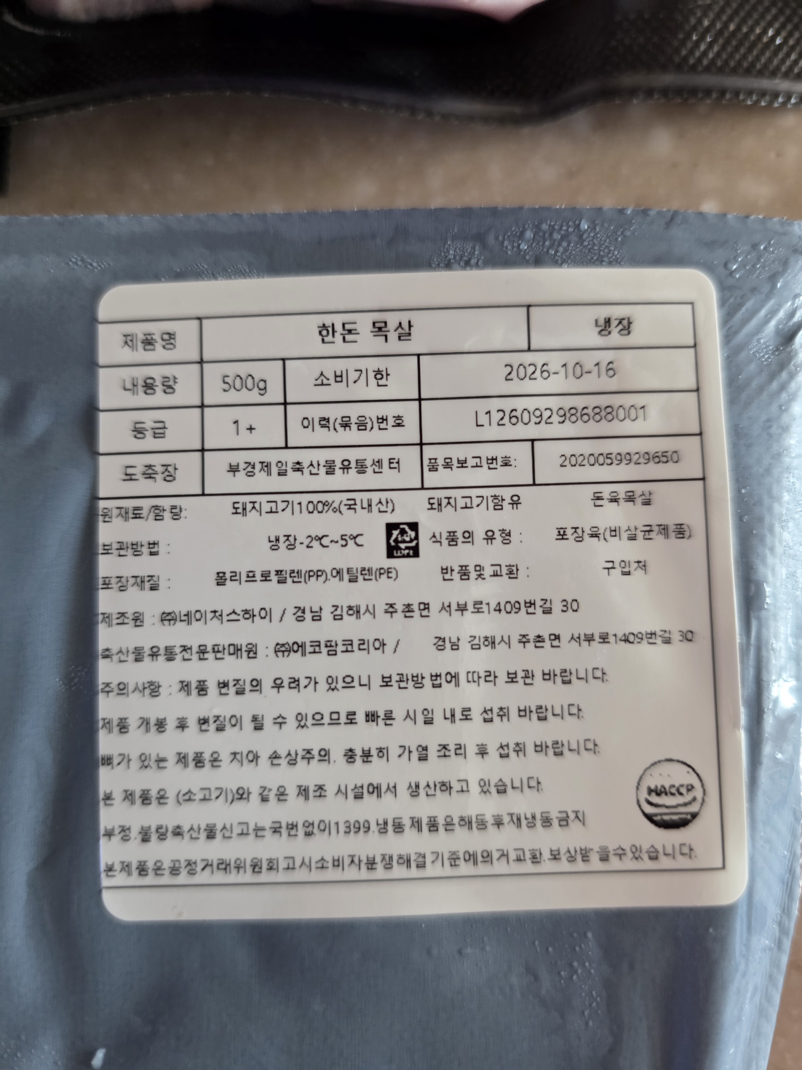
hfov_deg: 58.9
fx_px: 710
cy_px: 535
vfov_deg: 73.9
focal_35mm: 23
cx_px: 401
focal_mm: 6.3
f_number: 1.7
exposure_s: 1/66.2
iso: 500
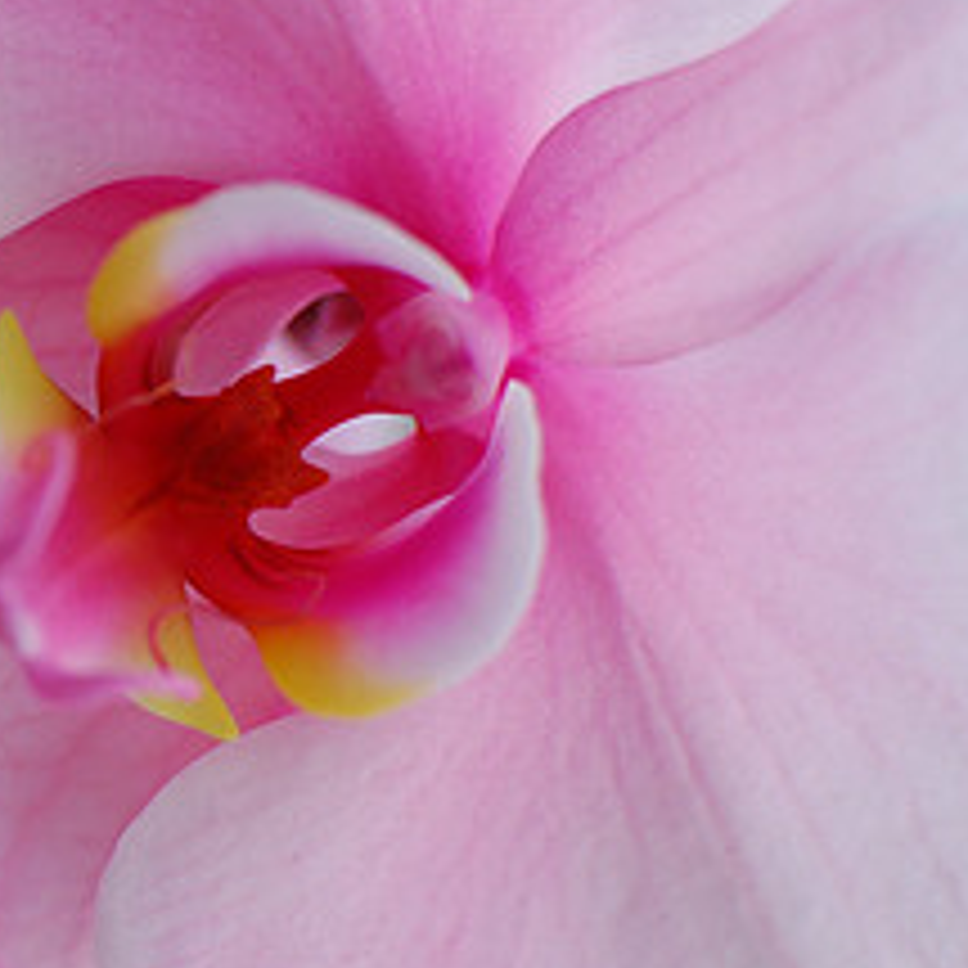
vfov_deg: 14.5
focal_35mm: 120
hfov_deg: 14.0
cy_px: 414
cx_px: -275
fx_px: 3801
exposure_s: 1/500
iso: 400
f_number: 3.5
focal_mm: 35
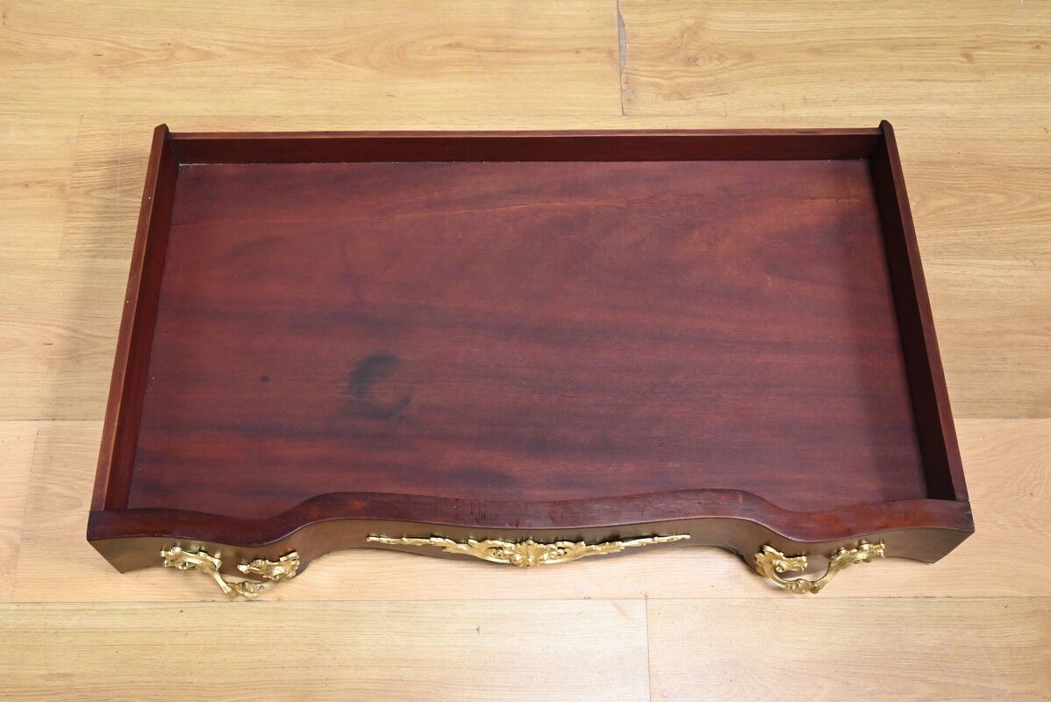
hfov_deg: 50.7
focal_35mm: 38
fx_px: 1110
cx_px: 526
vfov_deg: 35.1
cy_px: 351
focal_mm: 38
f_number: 6.3
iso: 5000
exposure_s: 1/160
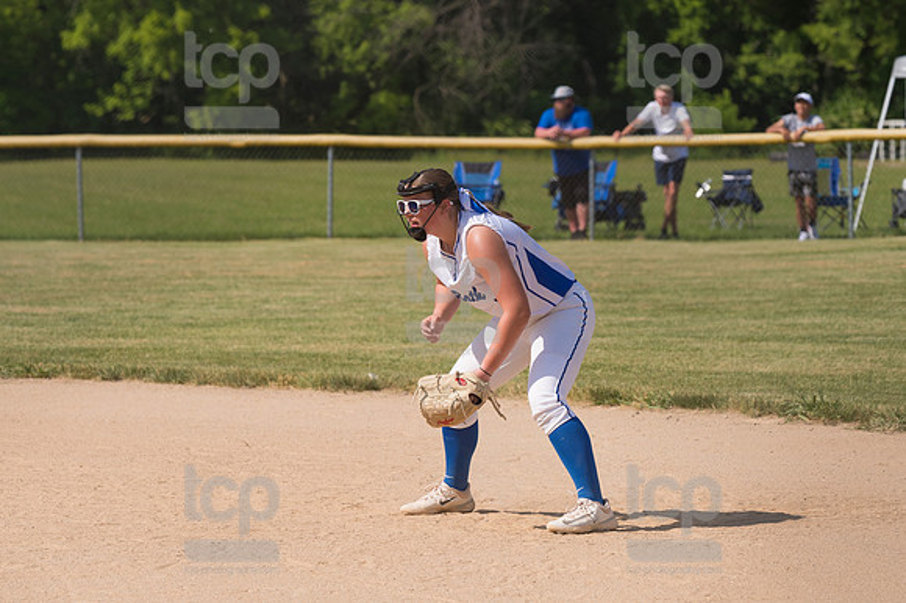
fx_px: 5659
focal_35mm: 225
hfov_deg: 9.2
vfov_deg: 6.1
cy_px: 302
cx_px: 453
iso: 200
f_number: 5.6
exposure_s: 1/1600
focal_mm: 150
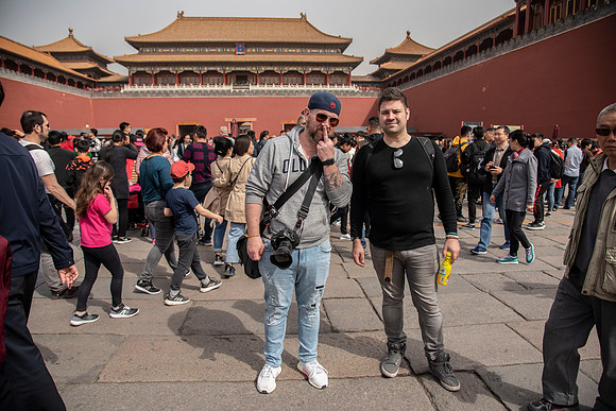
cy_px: 206
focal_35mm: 24
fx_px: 411
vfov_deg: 53.2
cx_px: 308
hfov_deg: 73.7
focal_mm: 24
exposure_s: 1/1000
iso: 100
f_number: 4.5
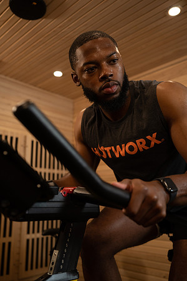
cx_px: 94
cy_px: 140
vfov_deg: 54.4
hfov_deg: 37.9
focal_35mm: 35
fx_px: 273
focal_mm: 35
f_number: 2.8
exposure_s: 1/160
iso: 400
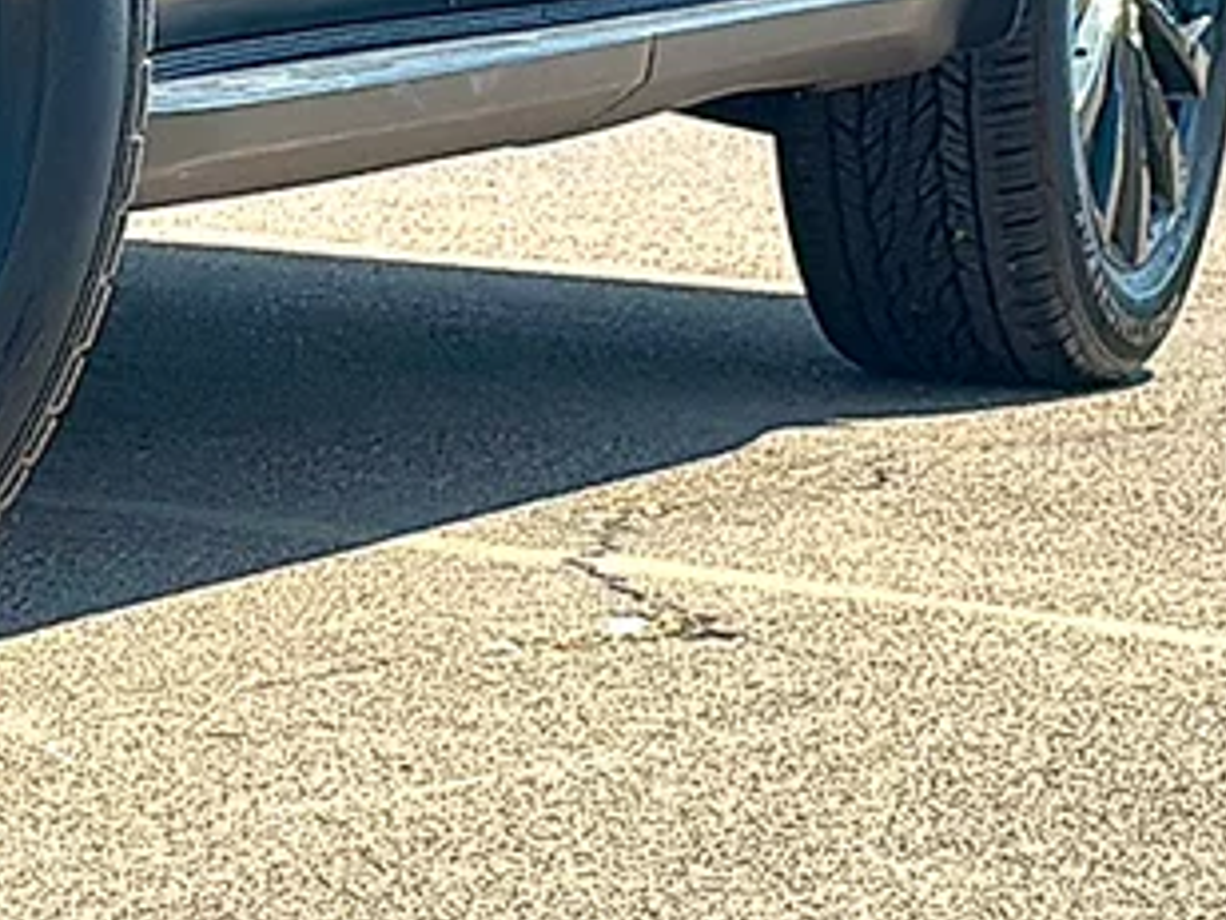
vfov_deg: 8.4
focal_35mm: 175
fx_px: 6198
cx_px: 259
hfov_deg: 11.3
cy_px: 30
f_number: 1.78
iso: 100
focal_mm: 6.86
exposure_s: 1/4219
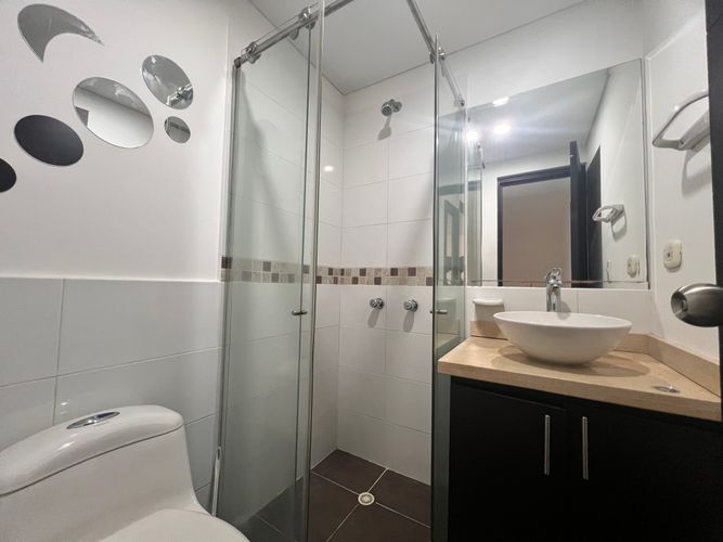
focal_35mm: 13
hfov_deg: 106.2
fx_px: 271
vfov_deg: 89.9
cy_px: 271
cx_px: 362
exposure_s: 1/60
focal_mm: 1.57
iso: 250
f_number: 1.8
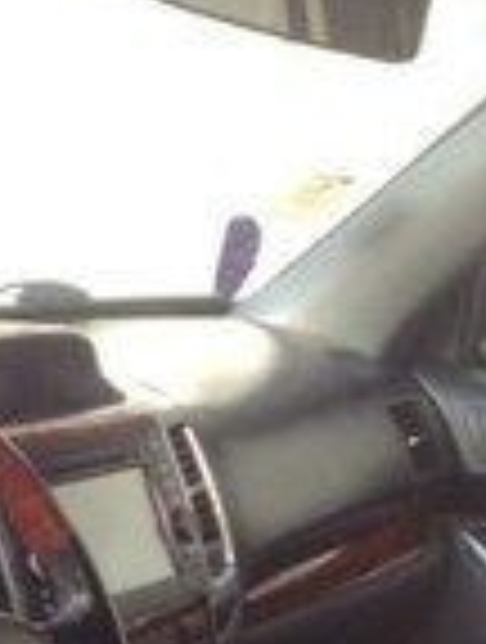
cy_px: 878
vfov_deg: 15.3
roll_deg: -3.9
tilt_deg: -25.3
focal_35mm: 121
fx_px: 2255
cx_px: 104
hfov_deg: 12.3
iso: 50
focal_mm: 4.28
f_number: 2.4
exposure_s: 1/120
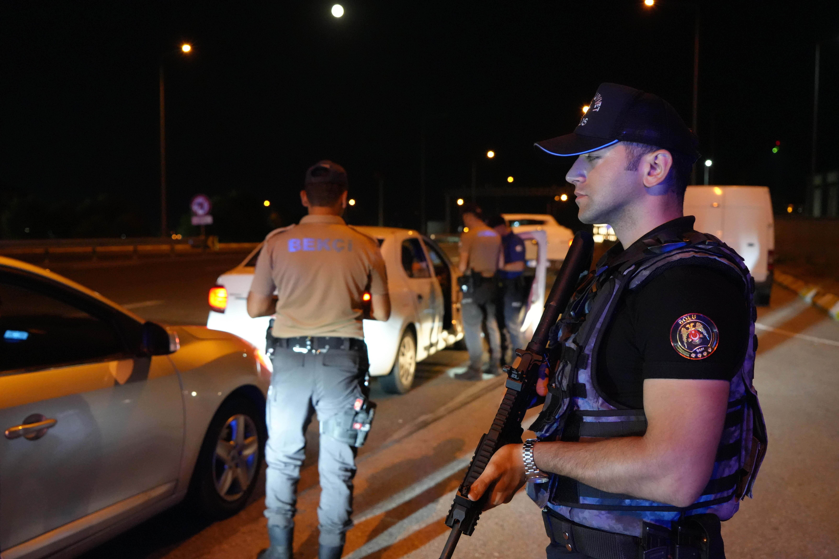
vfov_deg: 40.0
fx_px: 769
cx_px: 420
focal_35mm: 33
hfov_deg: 57.2
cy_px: 280
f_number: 4
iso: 12800
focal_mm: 33
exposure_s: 1/160
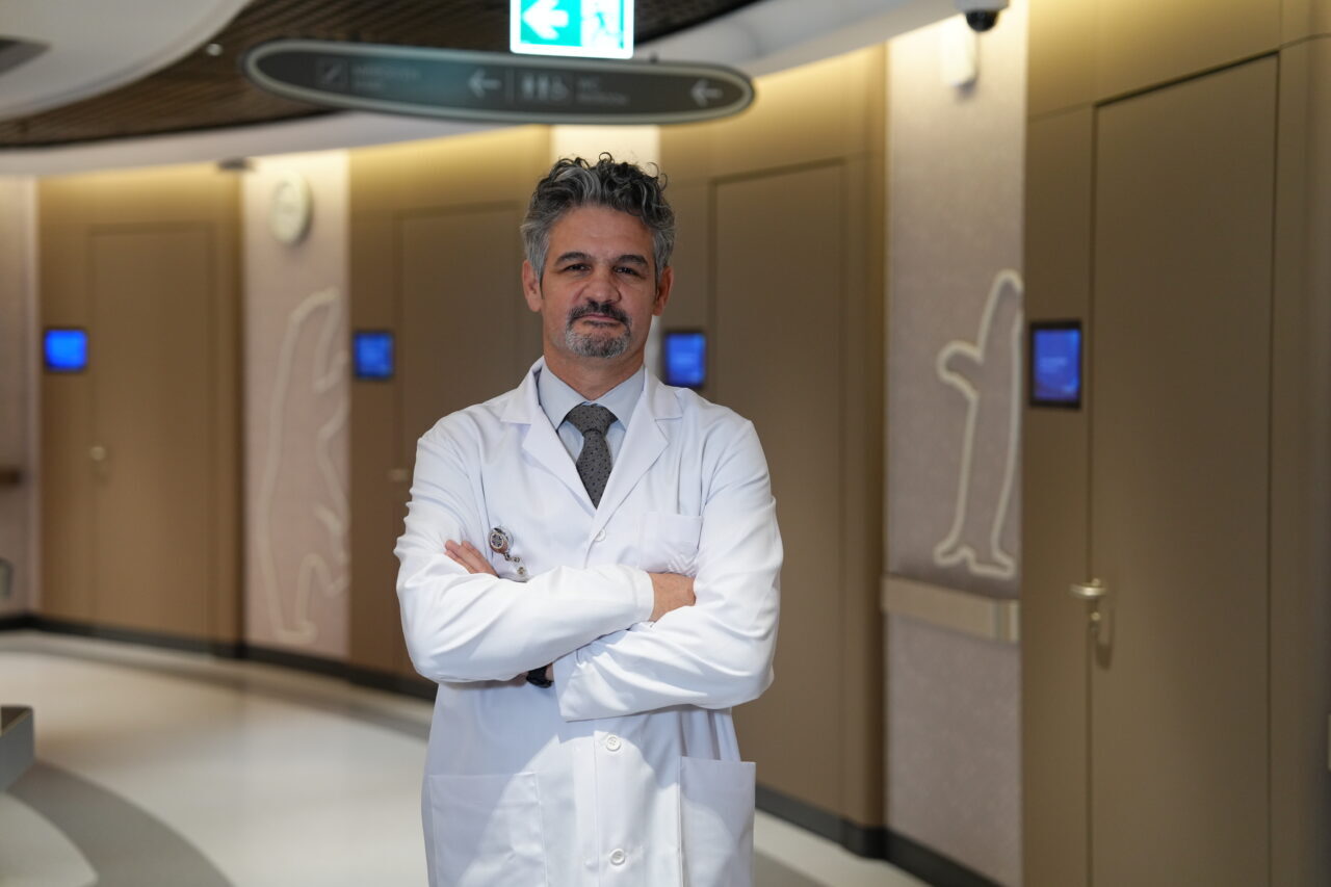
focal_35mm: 70
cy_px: 444
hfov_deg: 28.8
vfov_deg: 19.5
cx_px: 666
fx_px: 2588
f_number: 2.8
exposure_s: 1/100
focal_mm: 70
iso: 800
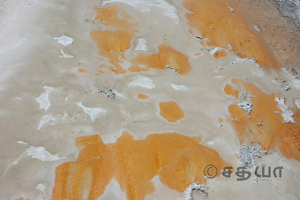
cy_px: 100
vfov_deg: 33.0
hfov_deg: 48.0
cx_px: 150
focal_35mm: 40
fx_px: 337
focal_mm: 27
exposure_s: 1/500
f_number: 11
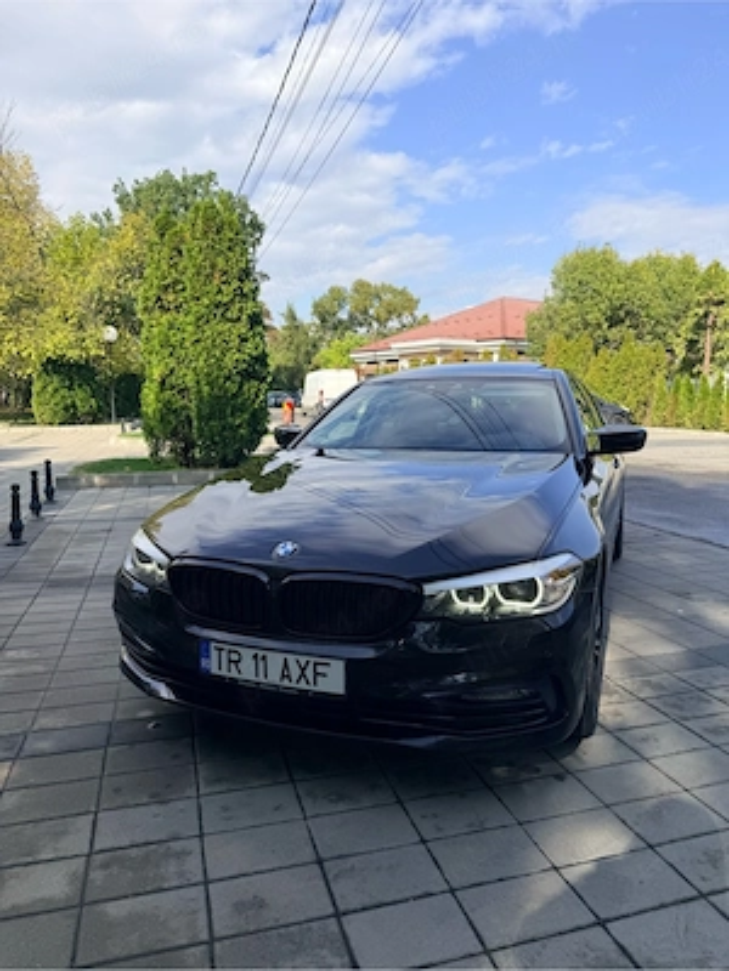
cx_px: 364
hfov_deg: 56.8
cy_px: 486
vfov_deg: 71.6
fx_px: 674
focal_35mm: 24
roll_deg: -1.7
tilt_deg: -6.3
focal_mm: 6.76
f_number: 1.78
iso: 80
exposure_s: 1/3279
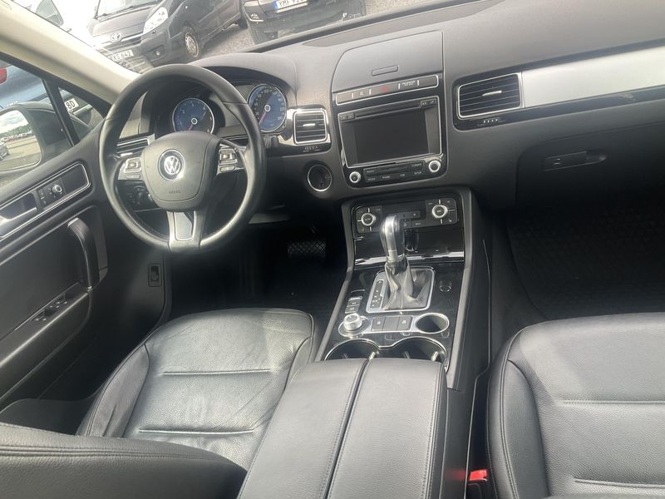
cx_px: 332
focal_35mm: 29
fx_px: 557
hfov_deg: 61.7
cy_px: 250
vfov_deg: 48.2
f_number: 1.8
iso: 32
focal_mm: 3
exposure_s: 1/122
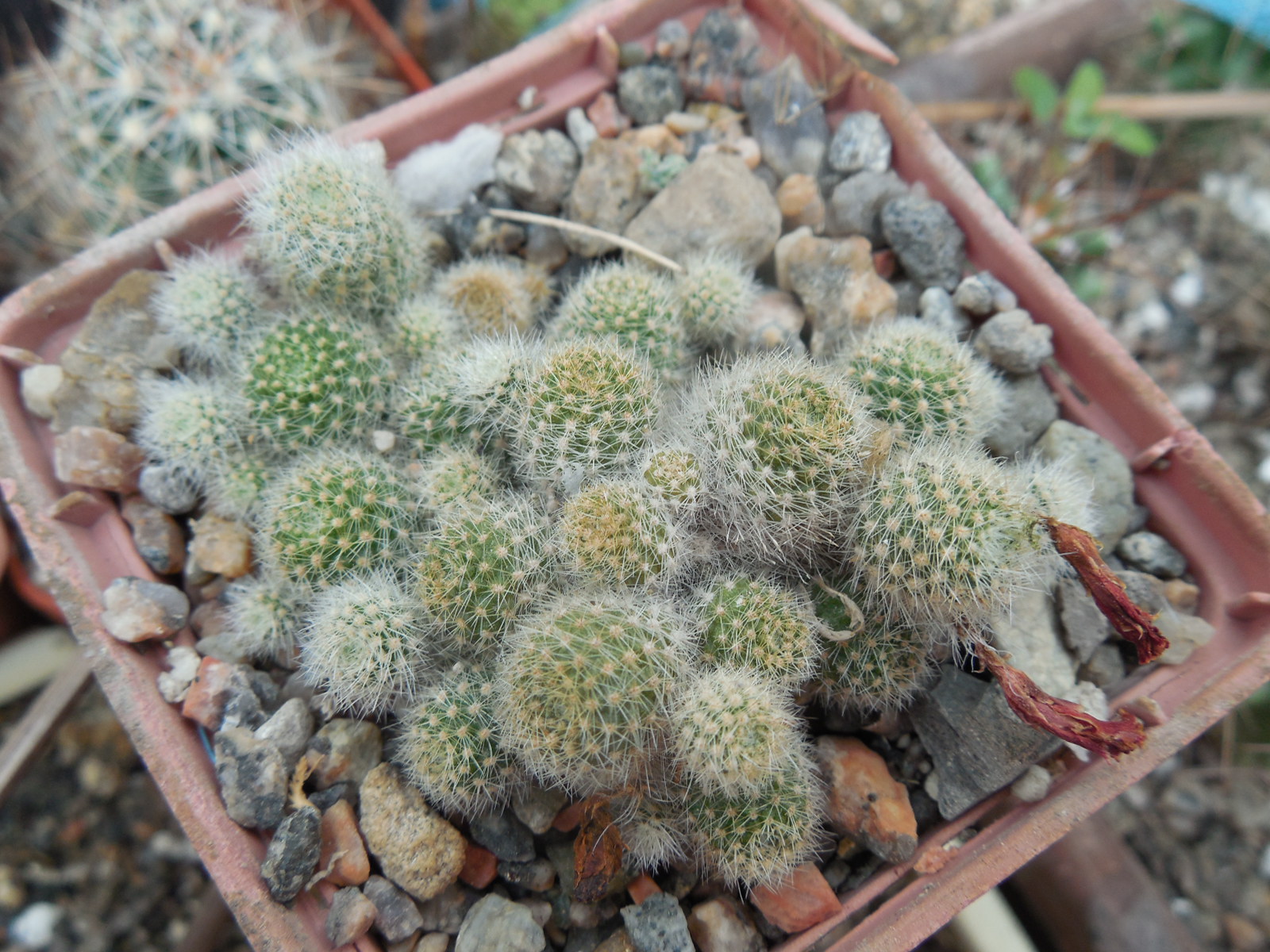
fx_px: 1137
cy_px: 476
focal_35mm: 31
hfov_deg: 58.4
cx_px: 635
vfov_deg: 45.4
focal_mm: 5.6
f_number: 3.6
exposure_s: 1/160
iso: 125
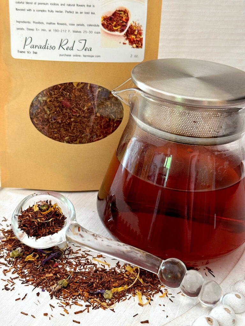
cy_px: 163
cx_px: 122
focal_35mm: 48
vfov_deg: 39.7
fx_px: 453
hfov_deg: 30.3
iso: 250
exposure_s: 1/43
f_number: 1.78
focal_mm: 6.86
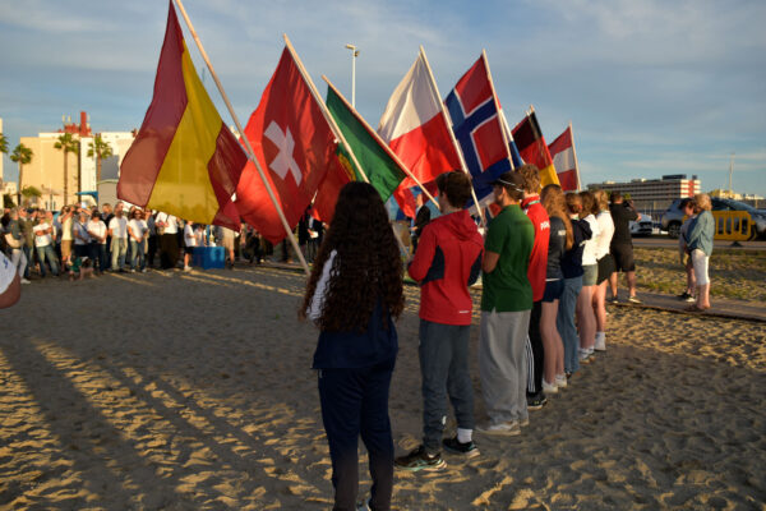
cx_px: 383
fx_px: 702
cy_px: 256
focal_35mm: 33
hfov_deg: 57.2
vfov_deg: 40.0
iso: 100
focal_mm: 22
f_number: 6.3
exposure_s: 1/200
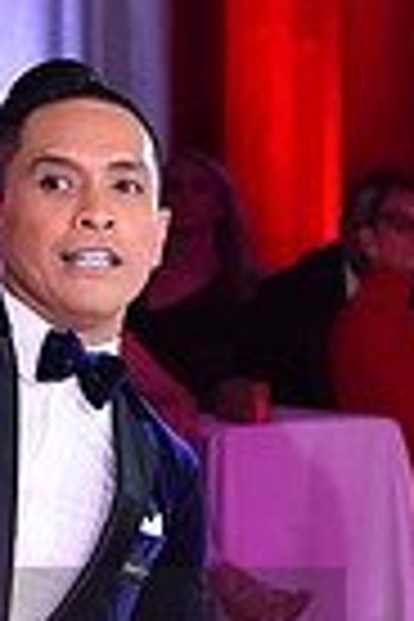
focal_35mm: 429
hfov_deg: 3.2
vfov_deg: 4.8
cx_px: -272
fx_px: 7400
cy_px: 720
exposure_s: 1/320
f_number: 6.3
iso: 2500
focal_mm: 102
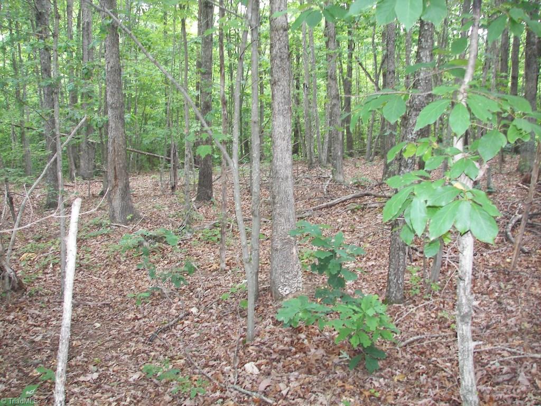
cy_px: 203
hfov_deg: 51.4
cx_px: 270
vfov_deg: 39.7
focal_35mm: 36
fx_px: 563
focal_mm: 6
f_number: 2.8
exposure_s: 1/30
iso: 100
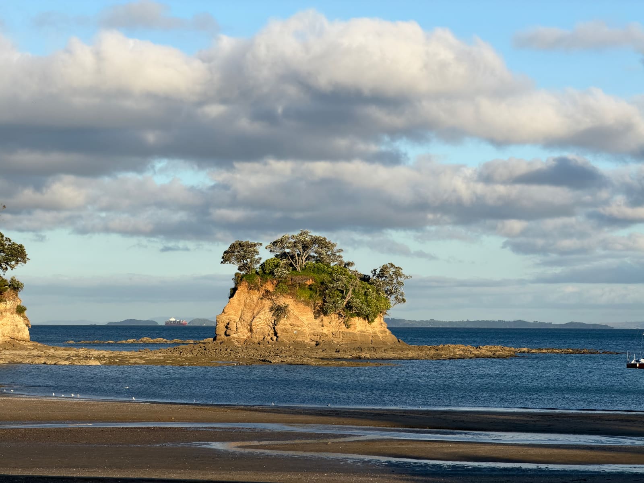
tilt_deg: +2.3
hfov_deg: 19.6
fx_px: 1860
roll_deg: -0.1
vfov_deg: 14.8
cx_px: 322
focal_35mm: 100
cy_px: 242
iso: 25
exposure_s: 1/638
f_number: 2.8
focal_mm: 16.89
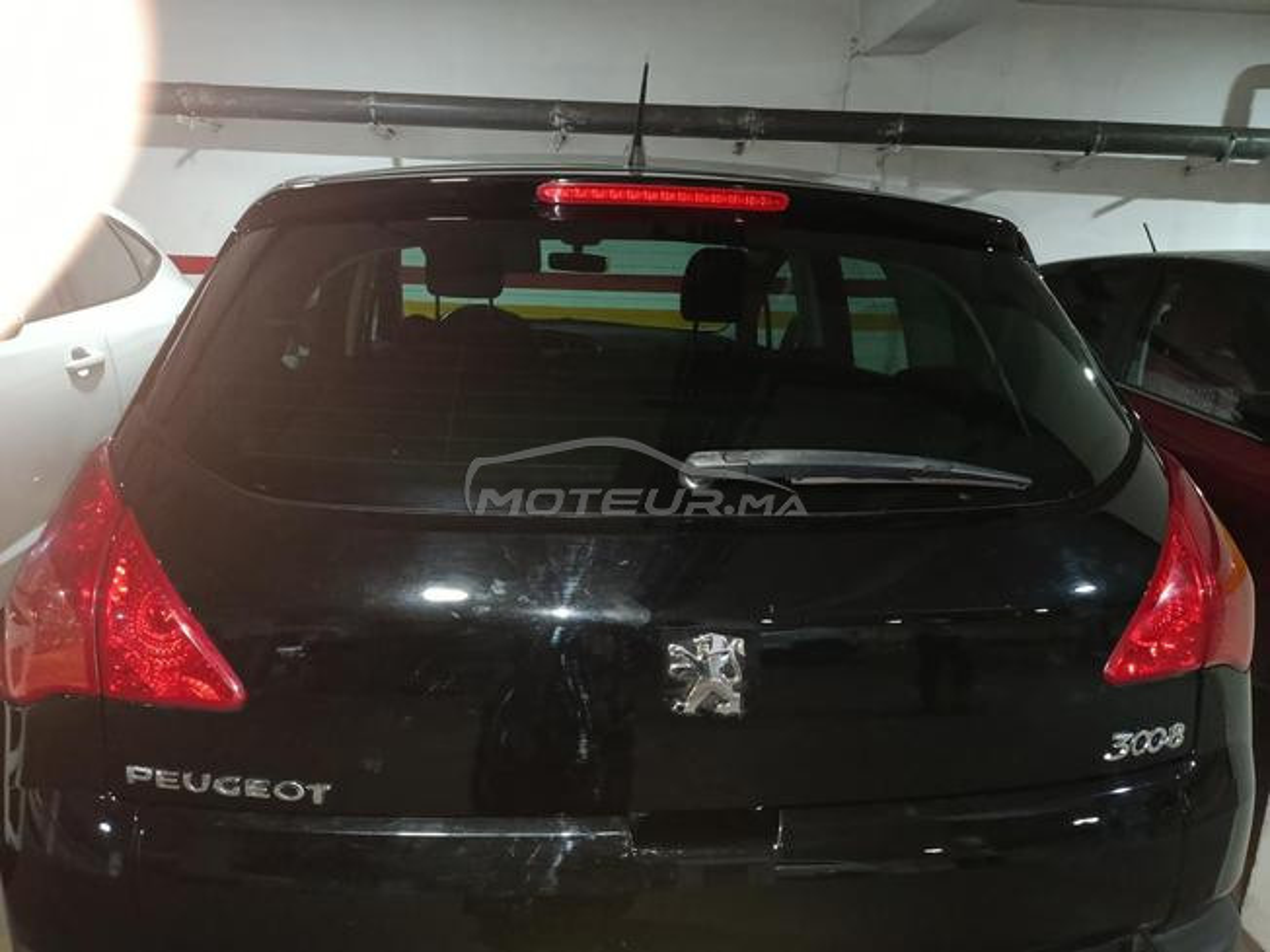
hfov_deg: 71.6
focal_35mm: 24
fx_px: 881
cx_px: 635
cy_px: 476
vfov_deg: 56.8
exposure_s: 1/20
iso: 5200
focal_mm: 5.24
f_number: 1.7
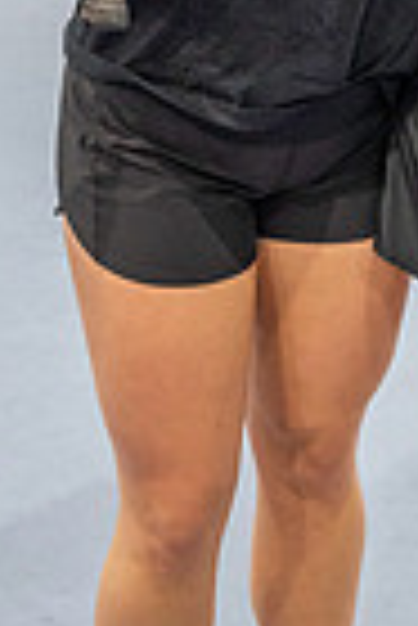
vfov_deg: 14.0
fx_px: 2467
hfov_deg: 9.5
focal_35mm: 142
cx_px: 512
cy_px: -108
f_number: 4.5
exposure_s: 1/200
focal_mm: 44
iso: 4000
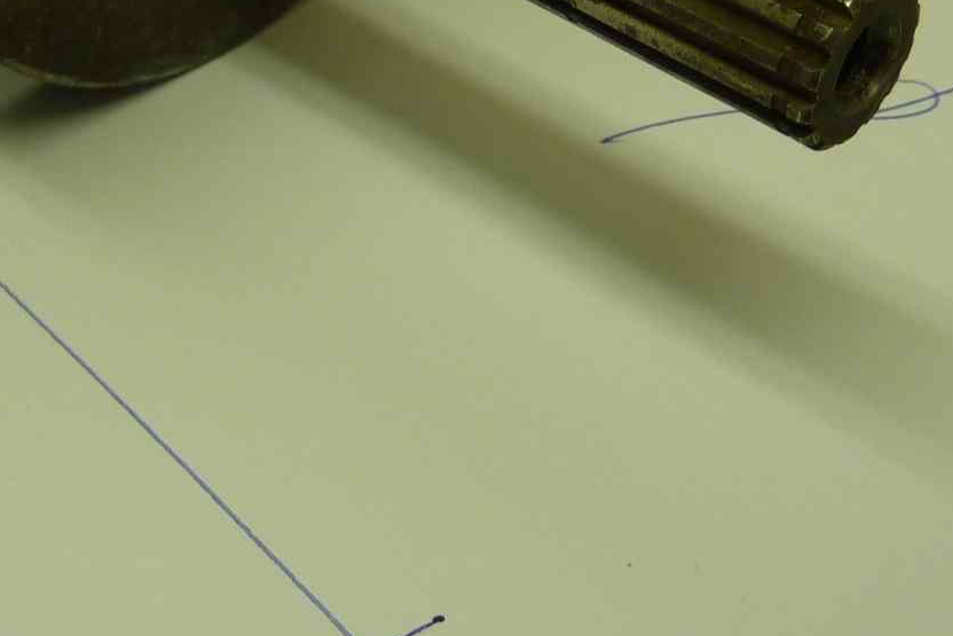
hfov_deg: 30.9
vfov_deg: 20.9
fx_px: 1694
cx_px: 255
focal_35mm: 64
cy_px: 81
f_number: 3.3
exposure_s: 1/50
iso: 80
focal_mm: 4.1
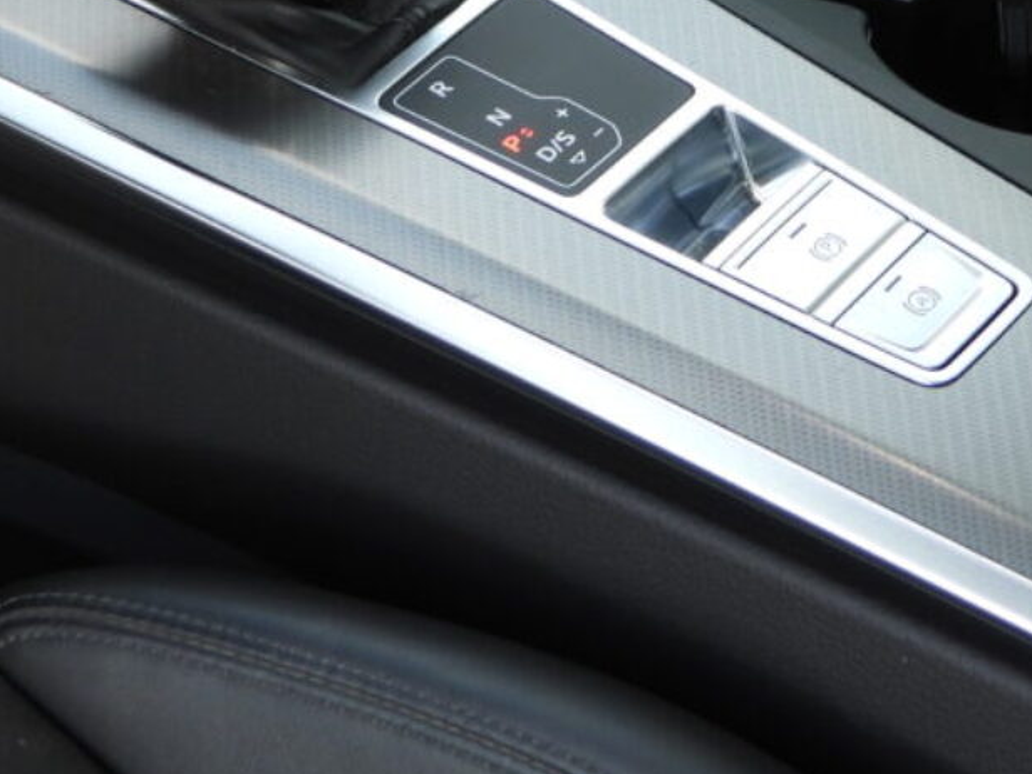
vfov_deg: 9.4
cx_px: 508
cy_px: -154
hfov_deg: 12.7
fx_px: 4651
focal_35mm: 156
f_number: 3.5
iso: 100
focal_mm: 10.7
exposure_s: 1/80
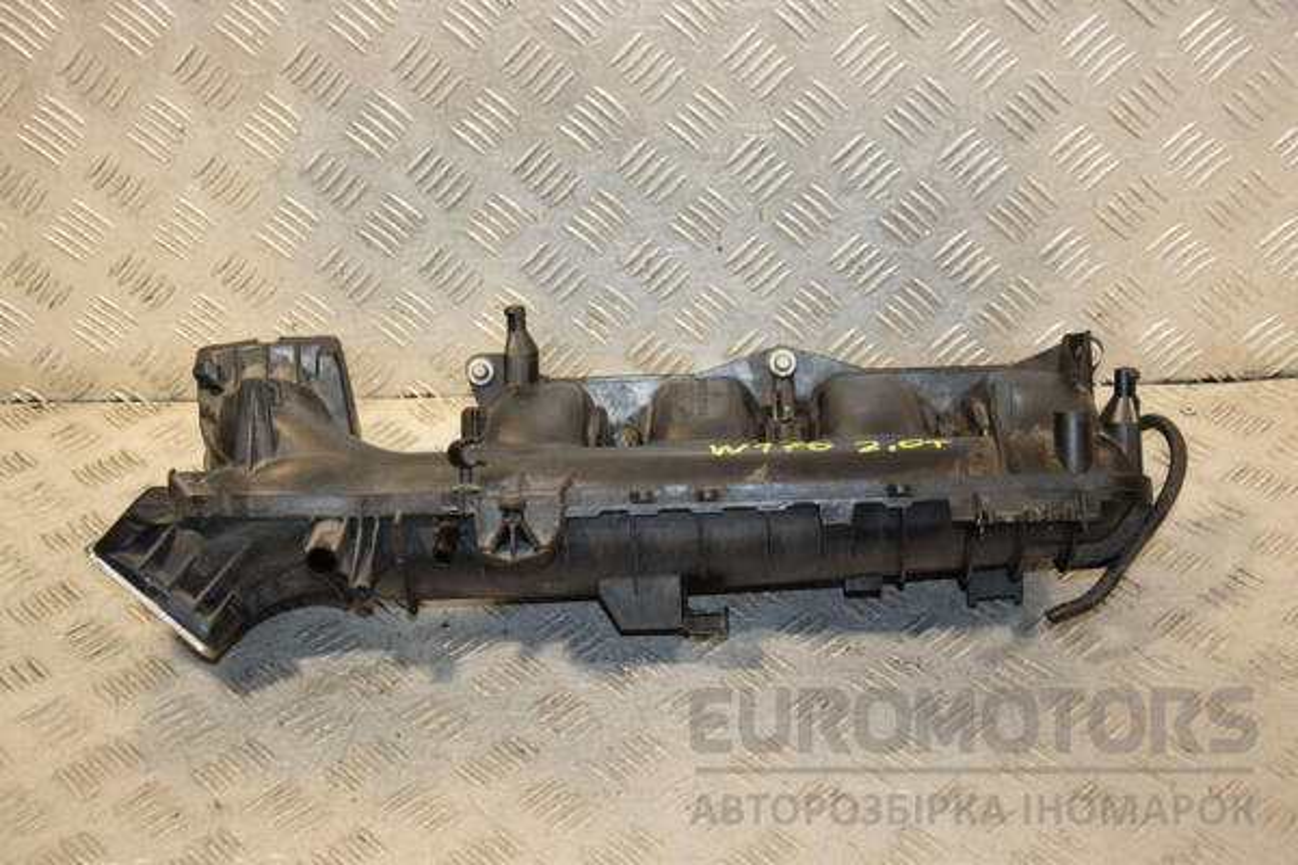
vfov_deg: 26.5
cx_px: 649
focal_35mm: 51
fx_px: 1839
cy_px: 432
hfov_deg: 38.9
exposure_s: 1/160
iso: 800
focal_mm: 34
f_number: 5
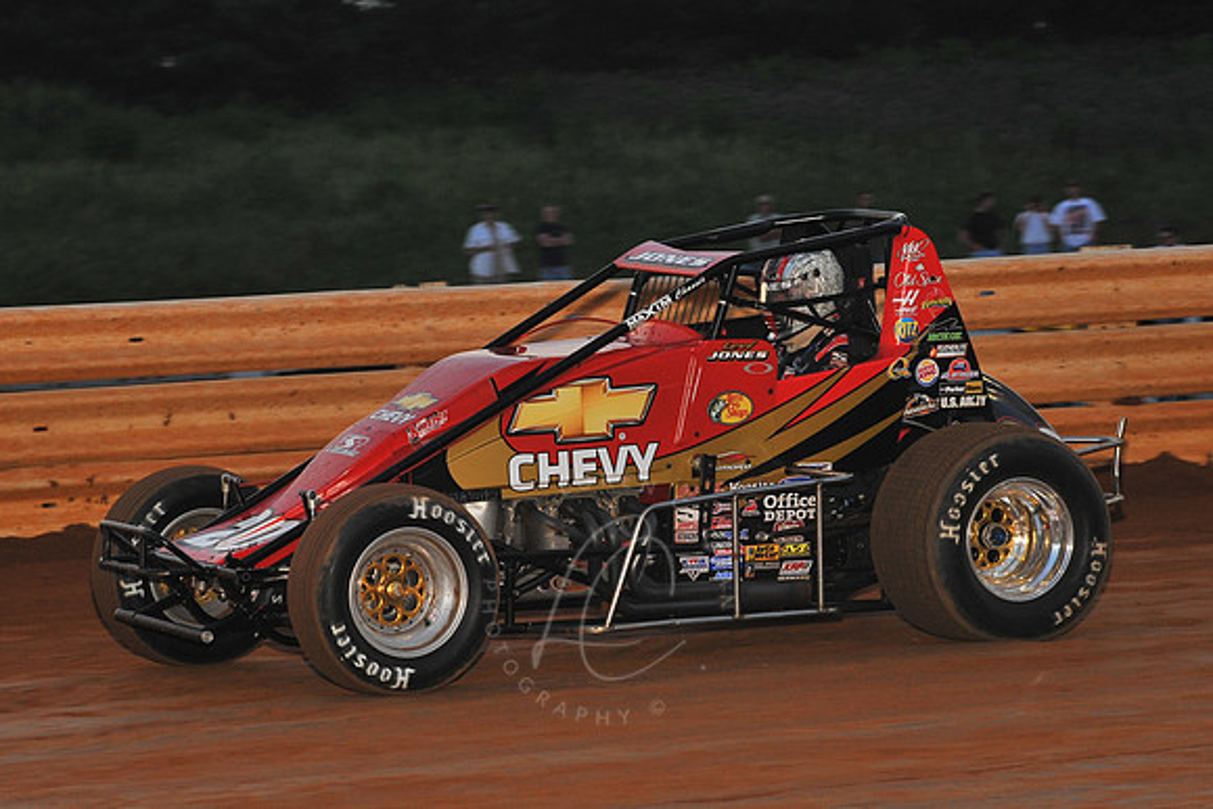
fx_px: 4213
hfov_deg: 16.4
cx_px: 606
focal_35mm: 125
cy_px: 404
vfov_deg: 11.0
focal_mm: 125
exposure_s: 1/320
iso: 800
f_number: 9
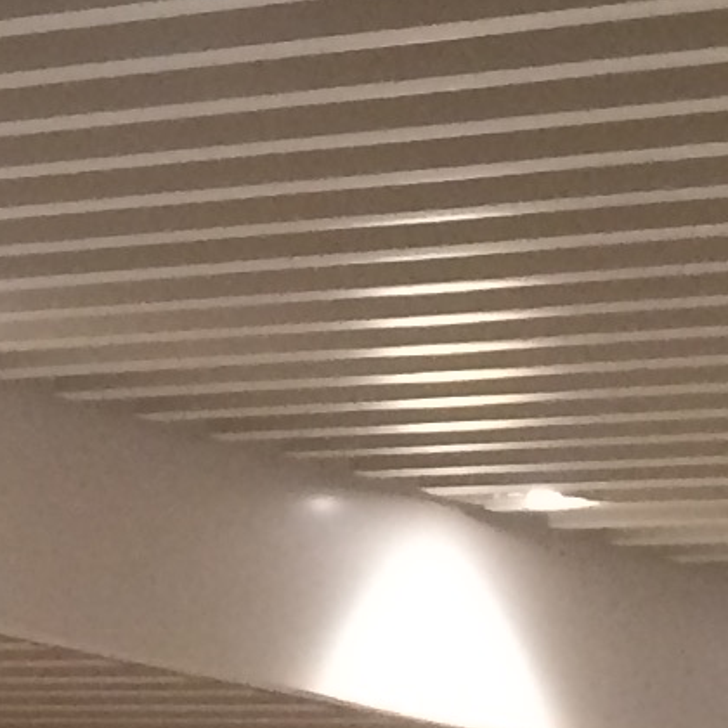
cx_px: -104
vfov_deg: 8.8
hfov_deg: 8.7
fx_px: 4735
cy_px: 61
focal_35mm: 199
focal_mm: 4.15
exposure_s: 1/33
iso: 250
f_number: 2.2
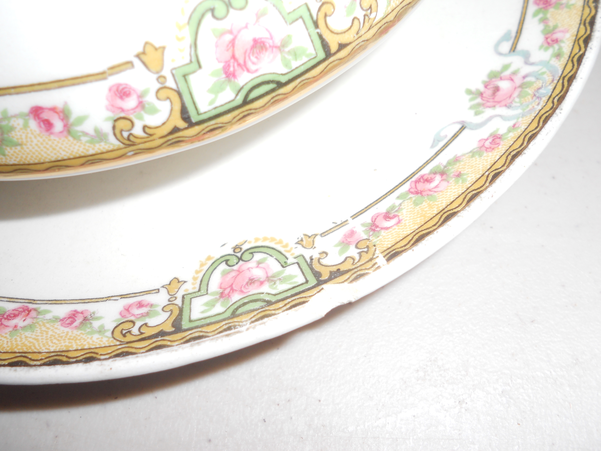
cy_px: 226
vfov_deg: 44.2
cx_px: 300
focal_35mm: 32
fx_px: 556
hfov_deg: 56.8
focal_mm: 5.8
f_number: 8.8
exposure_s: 1/25
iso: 80
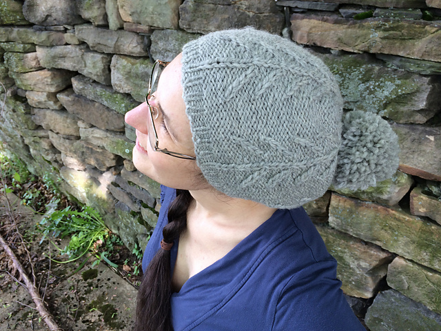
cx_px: 220
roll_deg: +3.0
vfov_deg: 48.2
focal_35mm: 29
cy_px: 166
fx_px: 369
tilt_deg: -27.6
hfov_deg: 61.7
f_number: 2.2
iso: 50
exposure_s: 1/120
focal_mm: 4.15
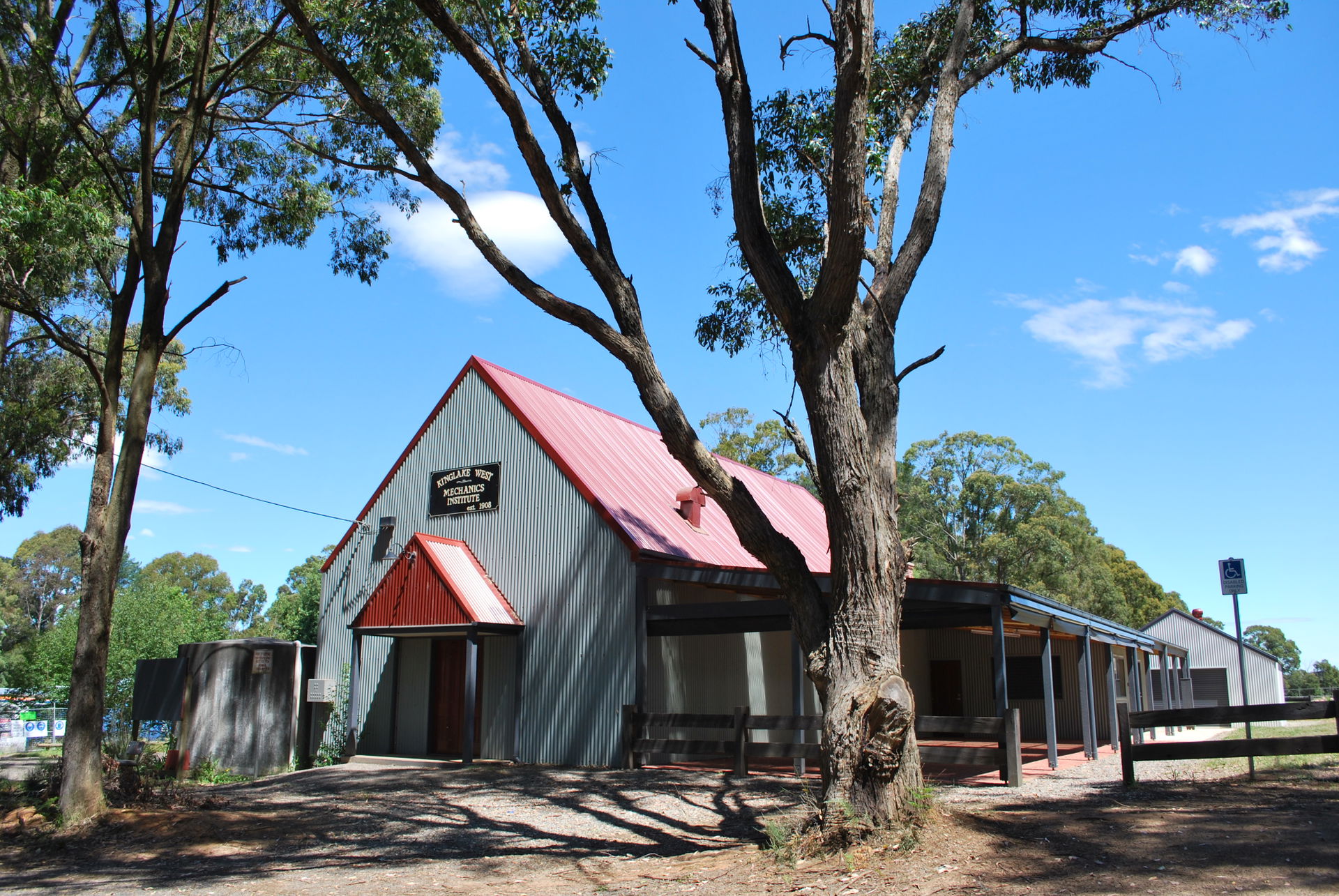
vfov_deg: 48.0
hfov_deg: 67.3
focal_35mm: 27
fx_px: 1005
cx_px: 670
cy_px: 448
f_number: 7.1
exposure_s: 1/200
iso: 100
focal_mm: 18
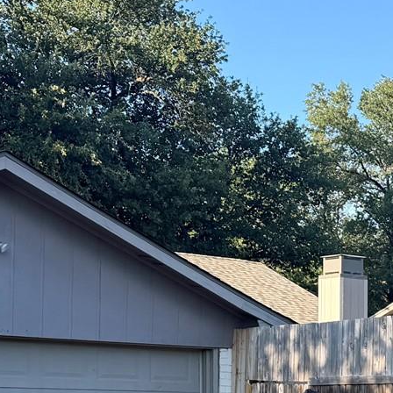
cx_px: 418
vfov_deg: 17.4
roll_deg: -0.6
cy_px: 414
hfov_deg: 17.4
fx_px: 1246
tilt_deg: -0.4
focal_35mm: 97
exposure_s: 1/1493
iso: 80
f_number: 1.78
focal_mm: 6.76
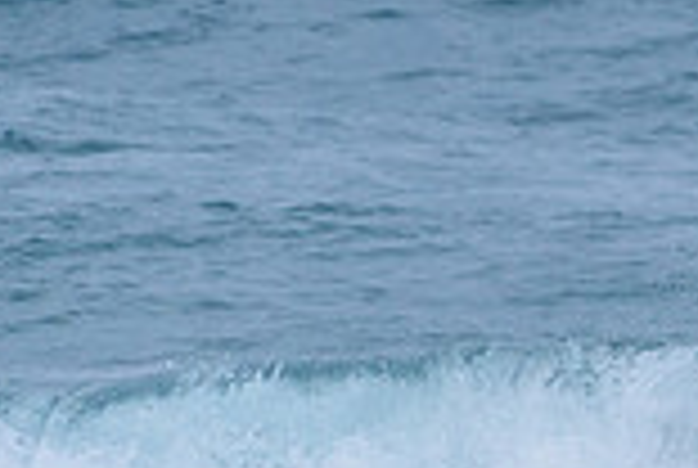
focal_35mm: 2287
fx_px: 44427
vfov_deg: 0.6
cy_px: 380
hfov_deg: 0.9
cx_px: 1030
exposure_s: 1/2000
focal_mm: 500
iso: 2200
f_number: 5.6
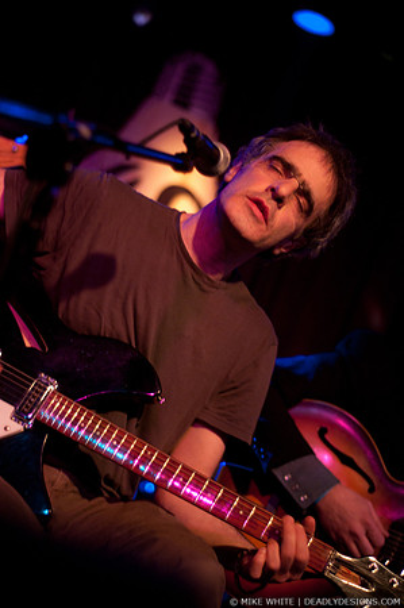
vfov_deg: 27.0
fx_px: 1265
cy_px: 304
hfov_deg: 18.1
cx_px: 202
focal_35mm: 75
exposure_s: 1/50
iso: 1000
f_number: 1.8
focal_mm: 50
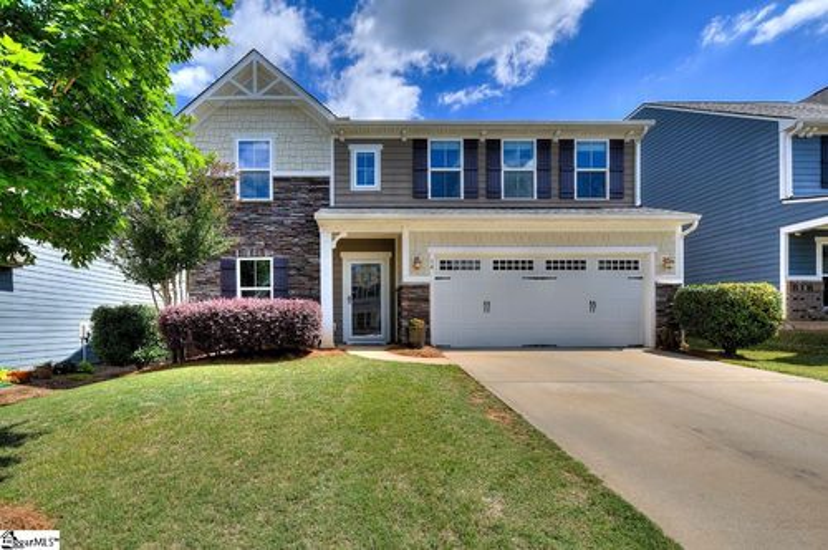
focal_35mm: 15
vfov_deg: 77.2
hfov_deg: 100.5
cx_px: 414
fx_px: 345
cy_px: 275
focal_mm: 15
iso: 400
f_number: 11
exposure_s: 1/400
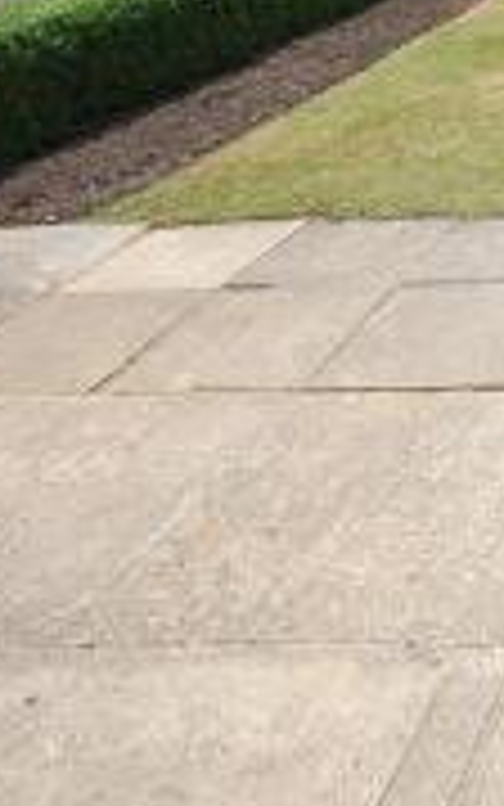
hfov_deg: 20.9
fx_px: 1025
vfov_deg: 41.9
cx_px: 860
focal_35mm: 47
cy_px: 223
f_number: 9
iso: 200
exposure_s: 1/320
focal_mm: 11.5
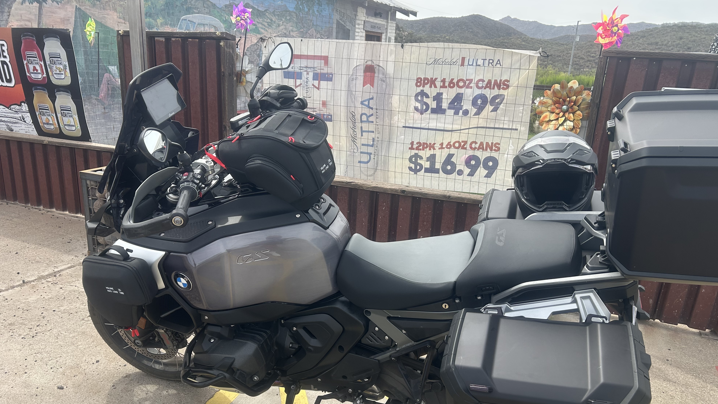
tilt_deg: -19.8
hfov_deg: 66.1
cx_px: 354
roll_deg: -2.8
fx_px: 552
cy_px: 248
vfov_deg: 40.0
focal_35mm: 29
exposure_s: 1/1669
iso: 50
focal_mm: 5.7
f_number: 1.5
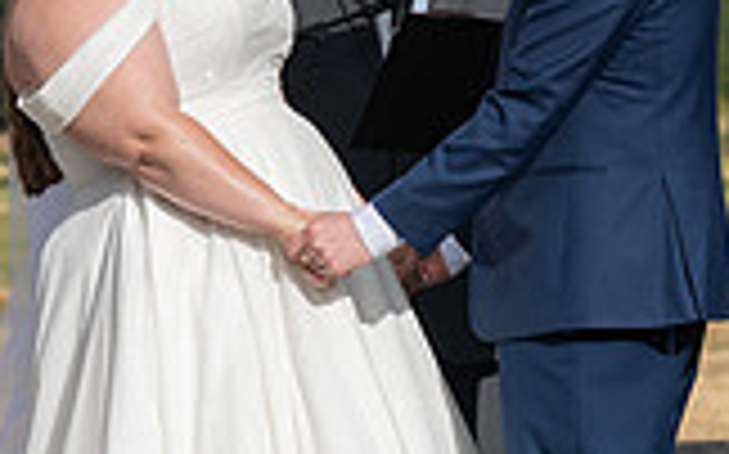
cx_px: 436
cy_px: 155
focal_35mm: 303
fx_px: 6016
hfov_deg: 6.9
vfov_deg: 4.3
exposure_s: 1/8000
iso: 400
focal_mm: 83
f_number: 4.5
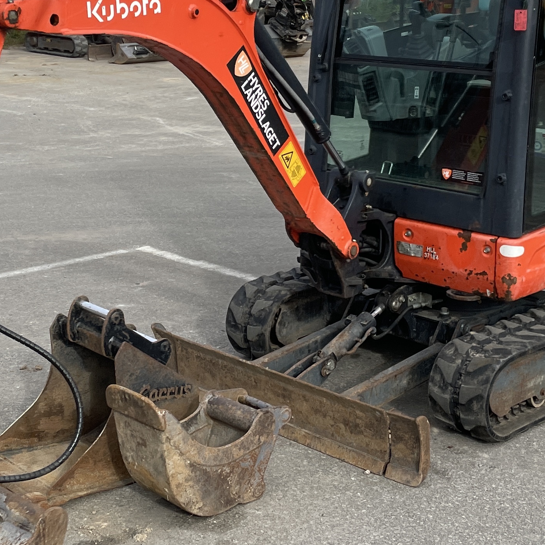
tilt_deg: -12.5
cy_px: 179
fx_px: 1176
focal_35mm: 66
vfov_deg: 25.9
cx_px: 227
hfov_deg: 26.1
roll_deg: +2.7
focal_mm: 4.2
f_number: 1.6
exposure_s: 1/2174
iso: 32
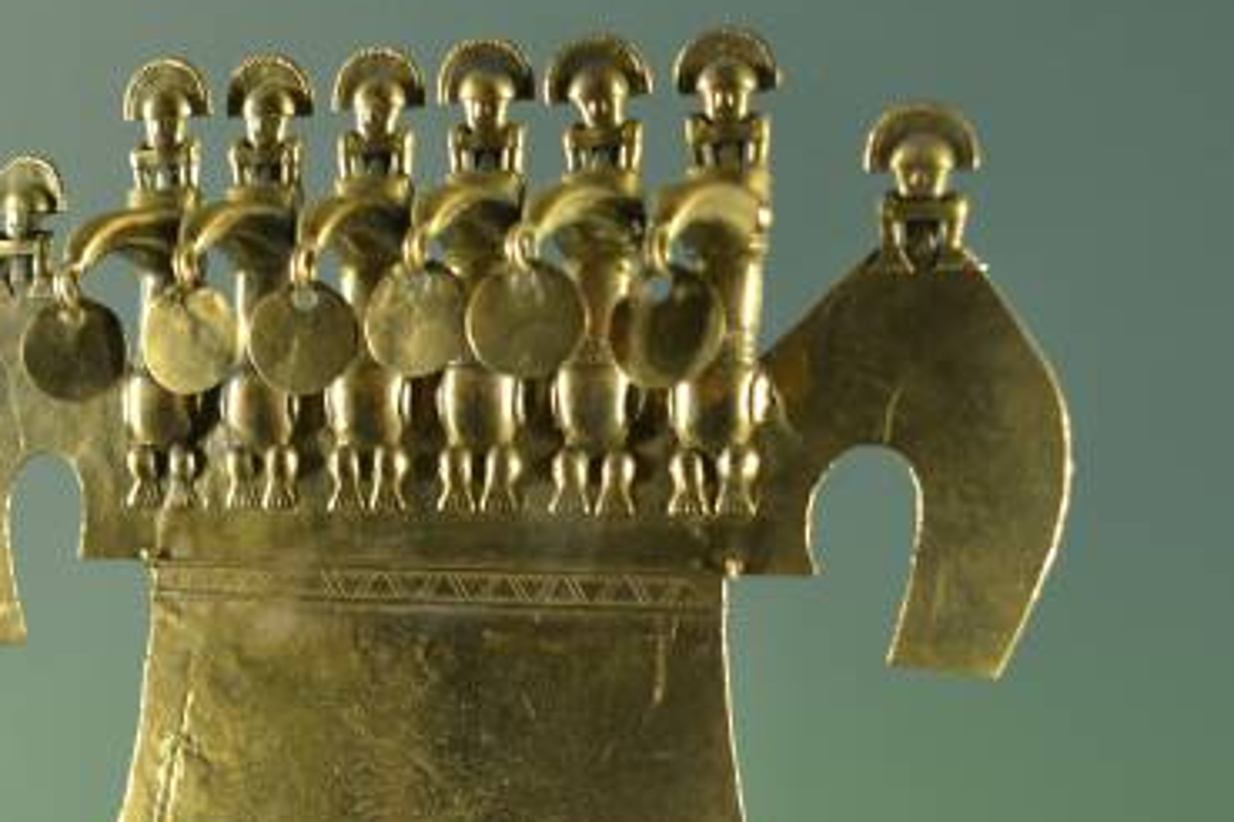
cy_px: 690
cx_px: 455
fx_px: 2228
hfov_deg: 30.8
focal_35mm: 65
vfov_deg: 20.6
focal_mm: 20
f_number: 3.8
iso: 100
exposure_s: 1/8
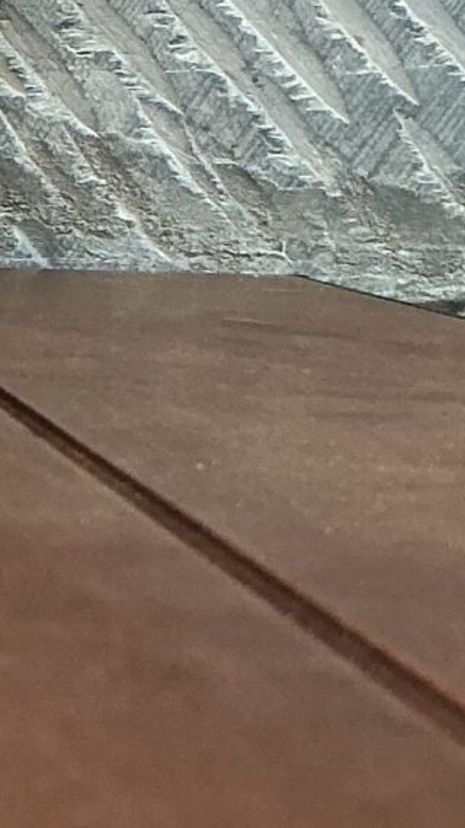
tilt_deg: -0.8
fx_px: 3117
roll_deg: +1.0
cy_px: 142
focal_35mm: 142
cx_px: -465
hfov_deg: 8.1
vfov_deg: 15.0
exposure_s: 1/50
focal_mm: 3
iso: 200
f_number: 1.8
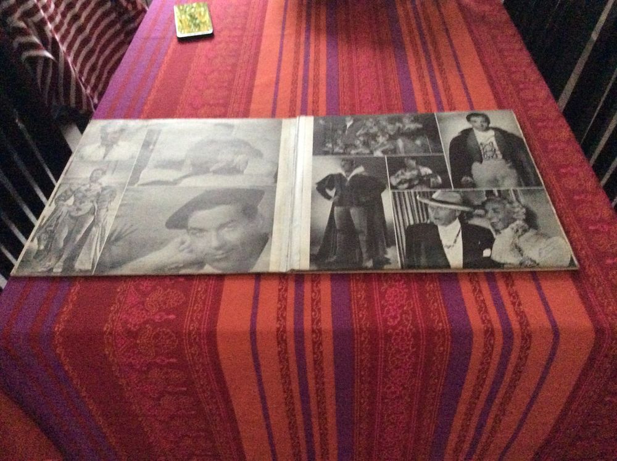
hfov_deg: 56.9
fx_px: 570
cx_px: 308
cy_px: 230
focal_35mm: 32
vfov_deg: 44.1
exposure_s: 1/17
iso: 640
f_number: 2.4
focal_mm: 3.3
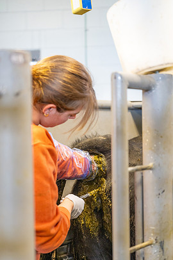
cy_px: 143
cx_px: 86
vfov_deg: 32.9
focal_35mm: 61
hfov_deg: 22.2
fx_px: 440
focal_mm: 55
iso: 1000
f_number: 2.8
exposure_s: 1/125
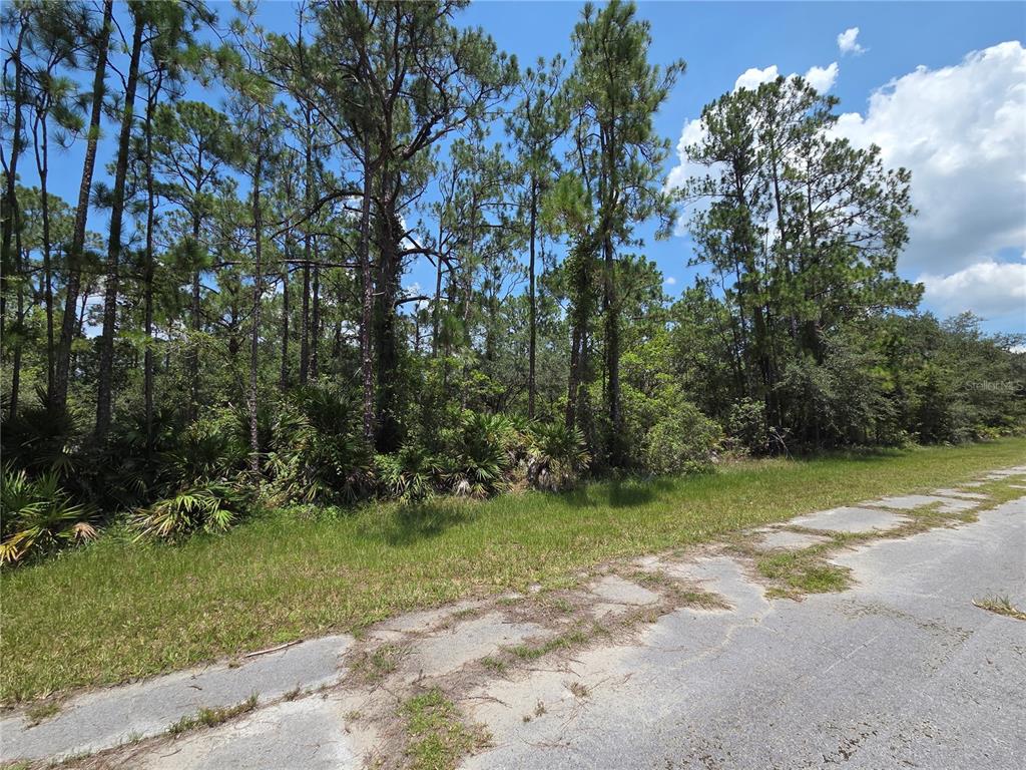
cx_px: 513
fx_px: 385
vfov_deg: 89.9
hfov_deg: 106.2
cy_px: 385
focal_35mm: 13
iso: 50
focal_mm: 2.2
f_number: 2.2
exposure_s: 1/1951
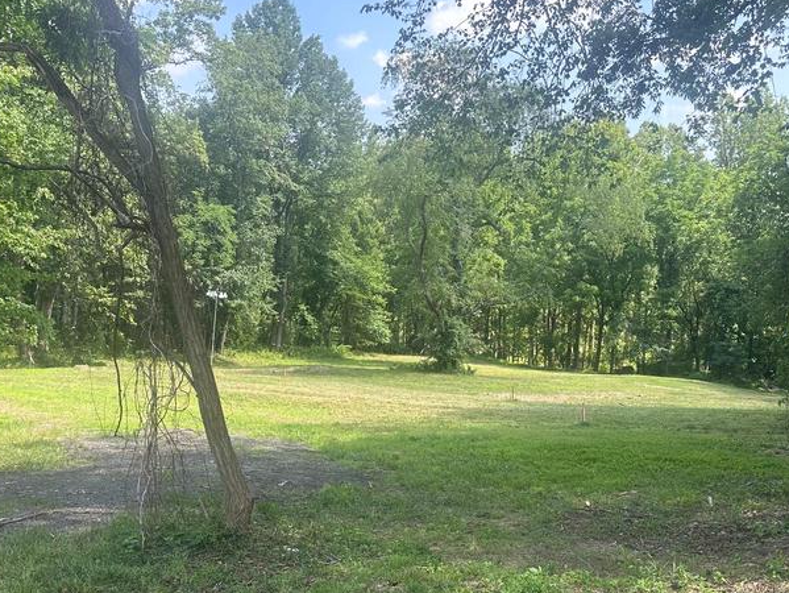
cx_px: 404
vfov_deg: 34.8
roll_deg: -2.4
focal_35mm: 41
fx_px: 935
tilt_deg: -6.7
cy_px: 407
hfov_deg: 45.7
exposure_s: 1/623
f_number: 1.78
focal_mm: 6.86
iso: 80
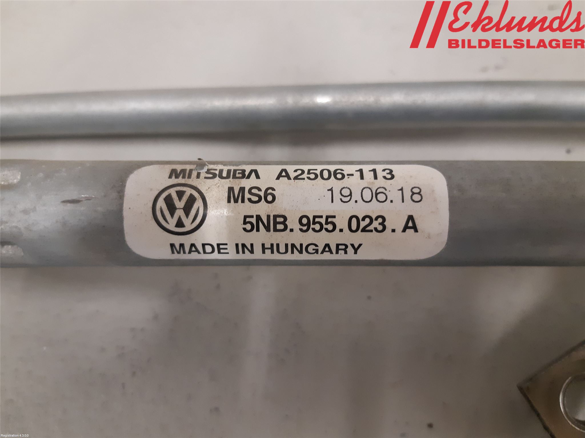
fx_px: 439
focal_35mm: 26
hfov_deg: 67.3
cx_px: 292
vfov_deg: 53.1
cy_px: 219
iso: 250
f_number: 1.7
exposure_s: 1/50
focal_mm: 3.93
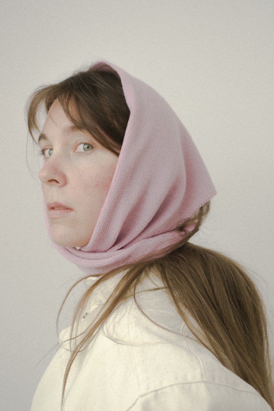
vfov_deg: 32.4
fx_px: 708
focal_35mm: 62
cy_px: 224
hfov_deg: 21.9
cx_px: 128
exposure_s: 1/50
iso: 100
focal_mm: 36
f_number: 5
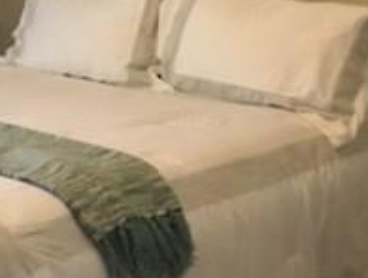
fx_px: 1012
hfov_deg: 18.6
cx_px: -159
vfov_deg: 15.6
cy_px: 83
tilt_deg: -11.7
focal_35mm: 95
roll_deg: +1.8
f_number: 2.2
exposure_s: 1/30
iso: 200
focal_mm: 4.15
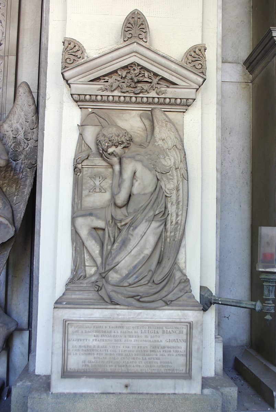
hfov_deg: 32.0
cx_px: 138
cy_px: 206
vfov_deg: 46.3
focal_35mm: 42
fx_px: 481
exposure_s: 1/15
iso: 200
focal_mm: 28.13
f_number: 5.6
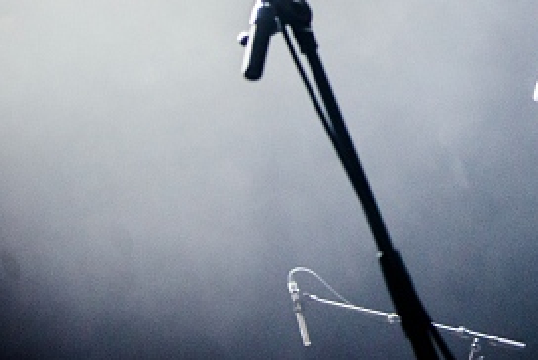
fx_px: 1586
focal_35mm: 106
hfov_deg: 18.0
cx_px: 704
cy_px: -62
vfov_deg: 12.7
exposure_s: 1/50
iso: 2500
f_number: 2.8
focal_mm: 40
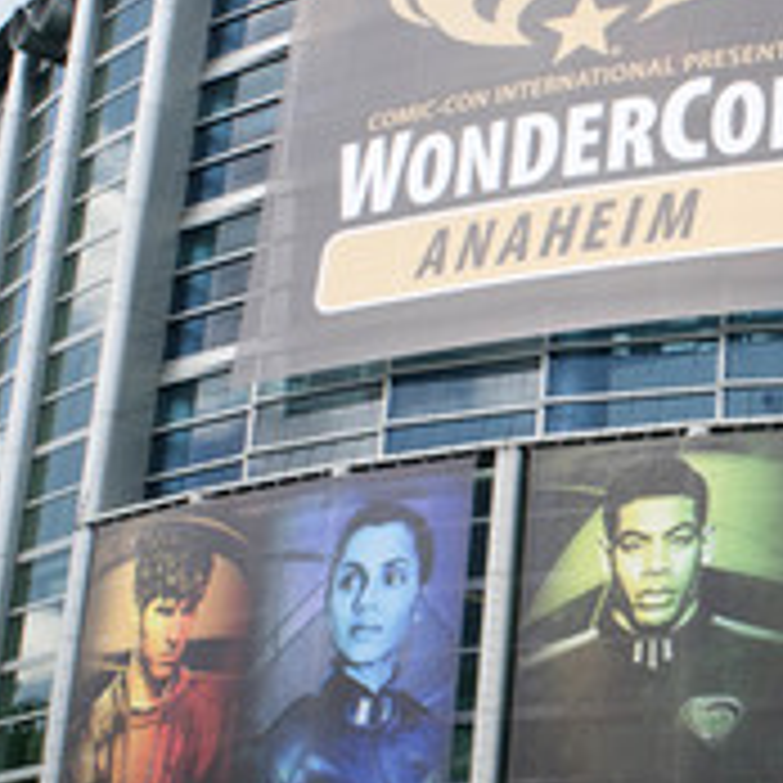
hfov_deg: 20.7
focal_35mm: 79
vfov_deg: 21.9
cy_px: 472
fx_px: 2022
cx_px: 900
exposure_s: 1/800
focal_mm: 24
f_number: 14
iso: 1600
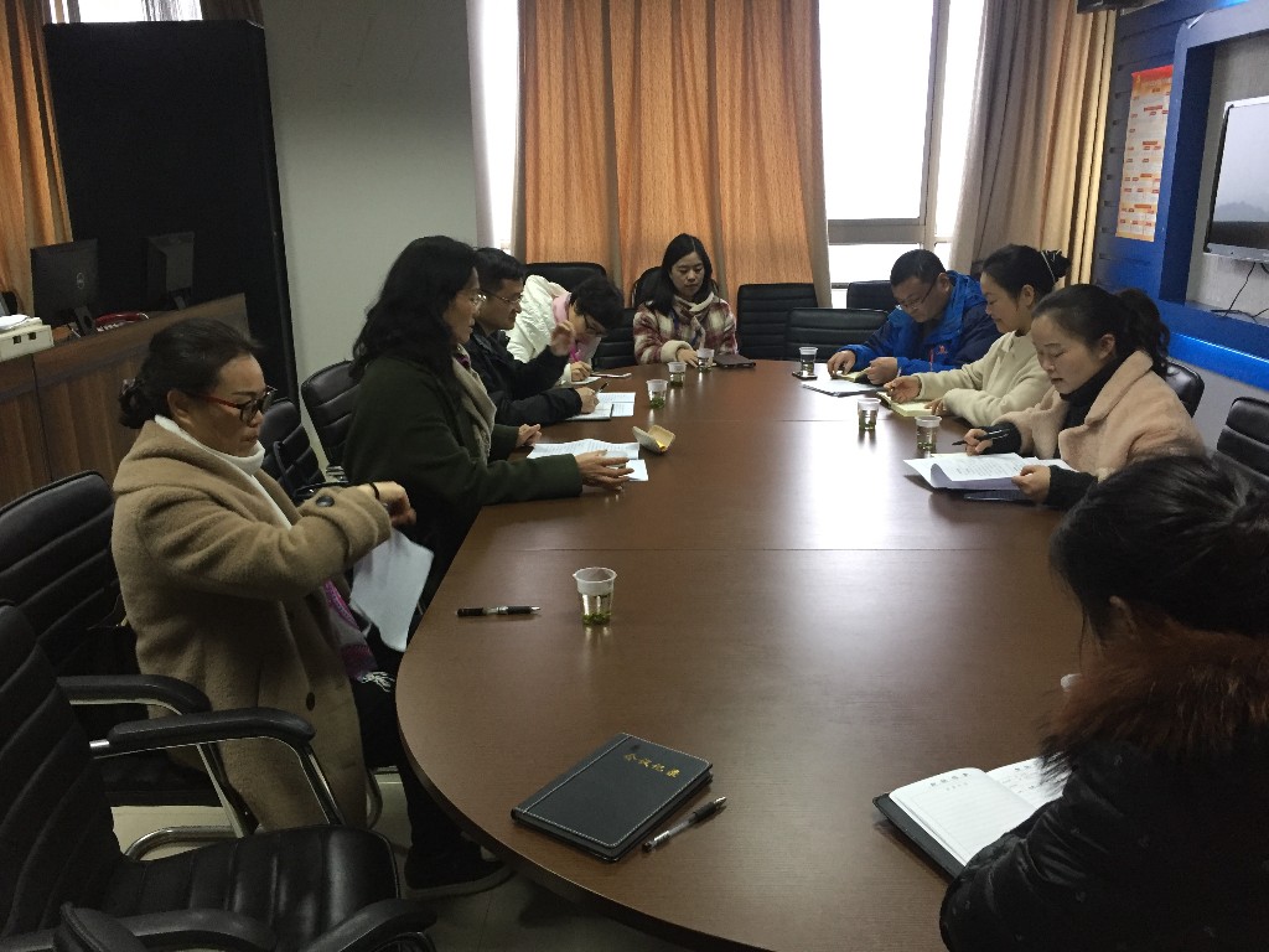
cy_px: 476
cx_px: 634
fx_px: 1063
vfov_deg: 48.2
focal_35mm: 29
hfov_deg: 61.7
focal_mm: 4.15
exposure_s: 1/33
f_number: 2.2
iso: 200
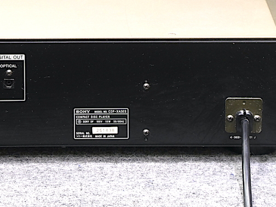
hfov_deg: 8.4
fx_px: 1882
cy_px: 40
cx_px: 61
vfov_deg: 6.3
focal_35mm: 236
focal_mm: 22.3
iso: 100
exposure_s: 1/2
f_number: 5.2
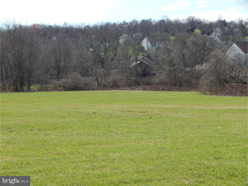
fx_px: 824
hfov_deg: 17.1
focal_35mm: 115
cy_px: 93
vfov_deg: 12.9
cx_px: 124
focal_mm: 20.5
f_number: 4.6
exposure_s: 1/500
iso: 125
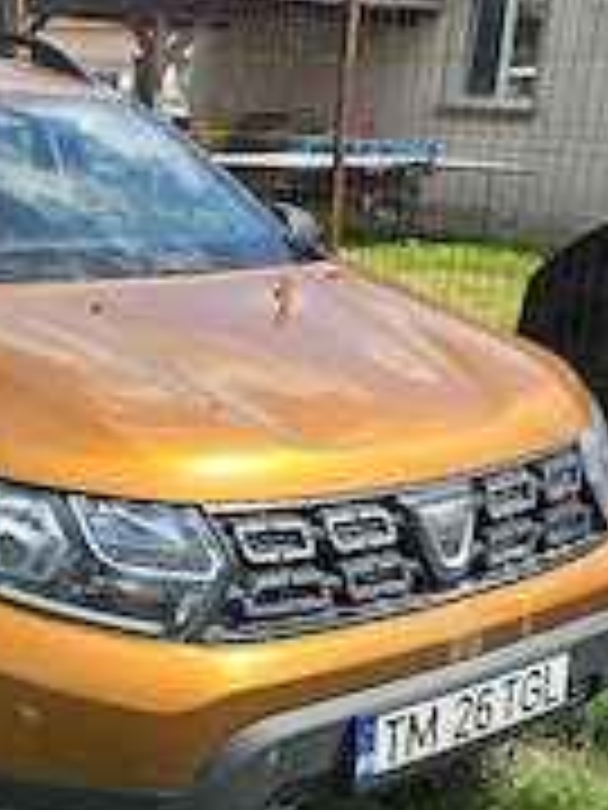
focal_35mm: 51
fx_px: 1194
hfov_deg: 27.9
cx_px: 113
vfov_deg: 37.5
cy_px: 392
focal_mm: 6.3
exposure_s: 1/5000
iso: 80
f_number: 1.7
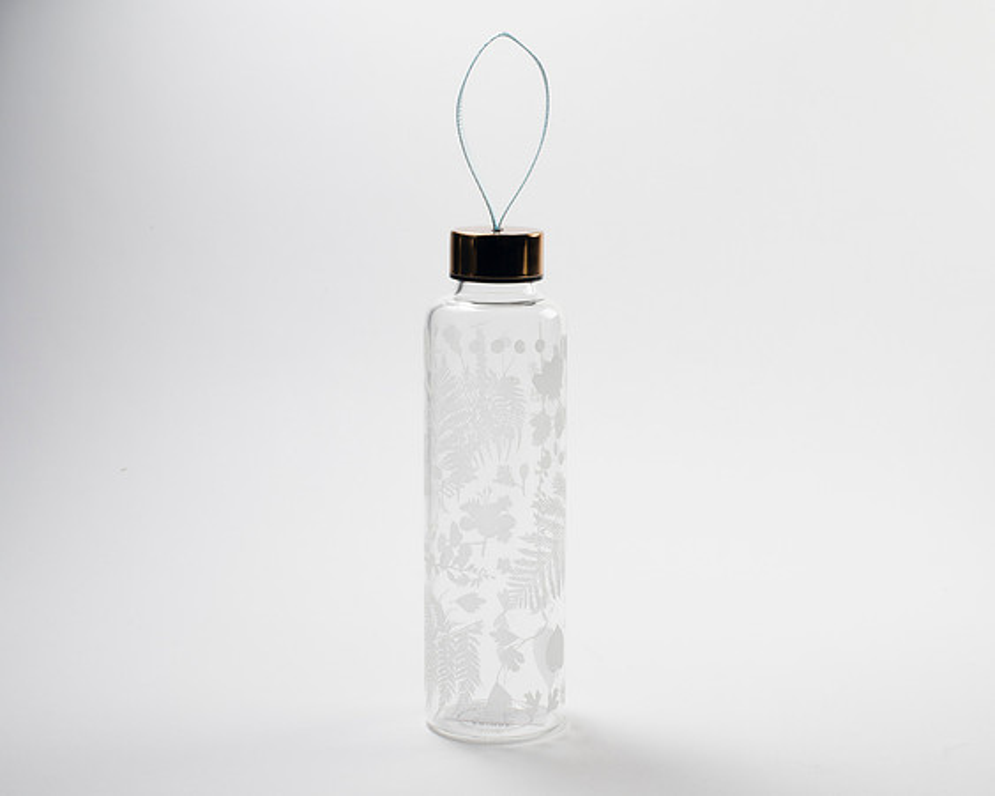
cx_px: 513
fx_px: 1905
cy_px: 363
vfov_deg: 23.6
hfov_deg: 29.3
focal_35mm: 65
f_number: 16
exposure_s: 1/100
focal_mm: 50
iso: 100
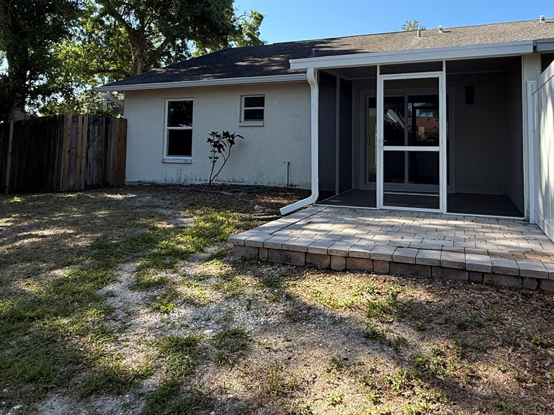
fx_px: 400
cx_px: 311
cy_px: 128
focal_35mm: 25
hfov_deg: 69.1
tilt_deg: +3.1
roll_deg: -1.1
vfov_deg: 53.5
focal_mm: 2.22
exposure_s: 1/694
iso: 64
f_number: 2.2
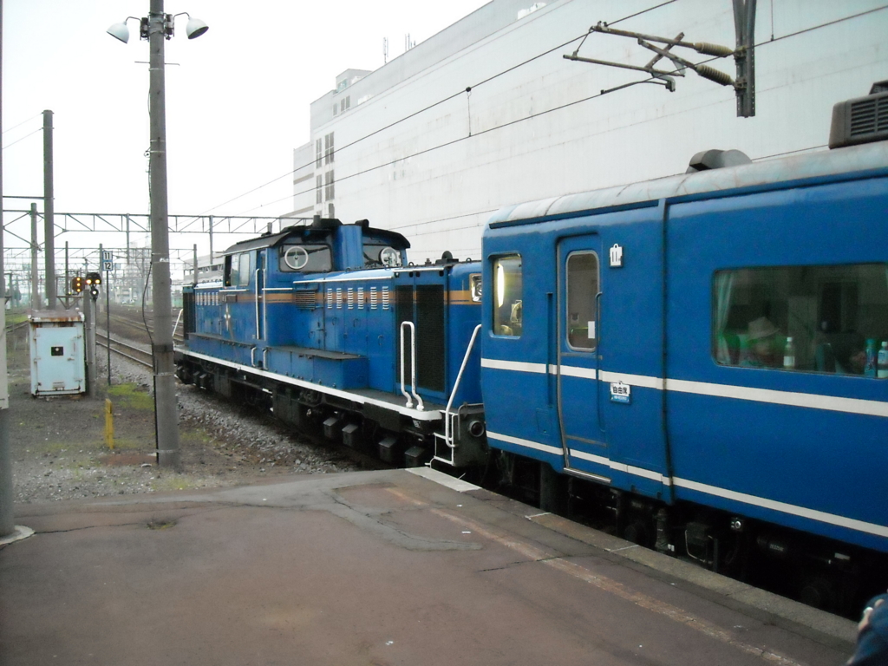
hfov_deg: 52.6
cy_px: 333
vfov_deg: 40.7
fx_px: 898
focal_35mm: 35
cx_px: 444
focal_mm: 5.7
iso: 800
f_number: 2.8
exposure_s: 1/91
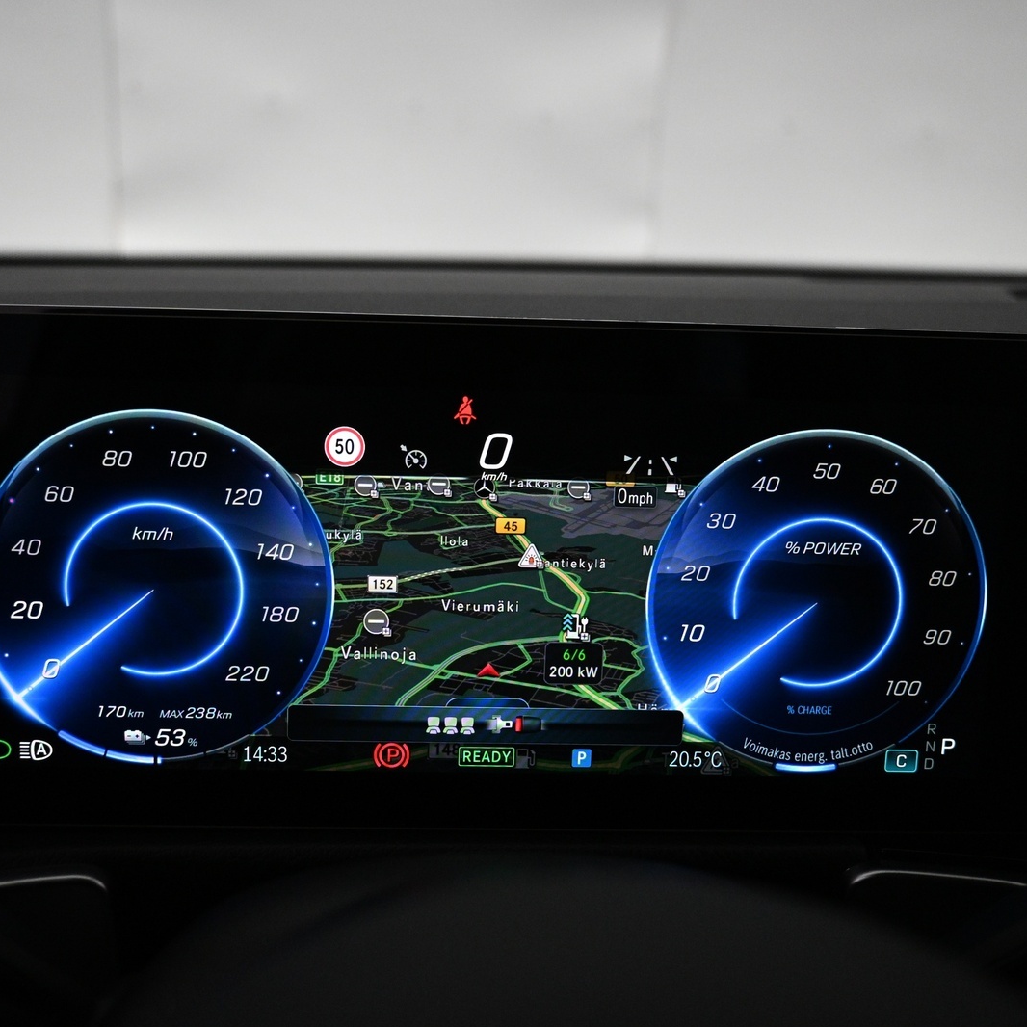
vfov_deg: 52.5
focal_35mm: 31
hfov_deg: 52.5
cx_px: 479
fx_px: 1041
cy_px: 513
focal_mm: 16
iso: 1600
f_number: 3.5
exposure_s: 1/200
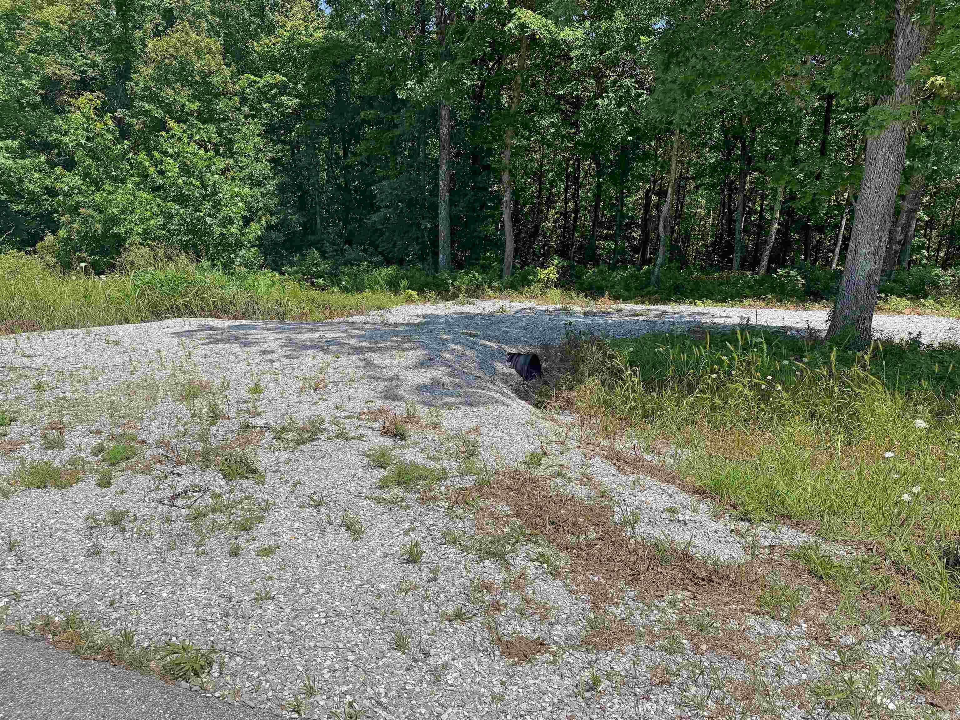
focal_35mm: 24
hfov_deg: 71.6
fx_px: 666
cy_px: 360
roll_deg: +0.6
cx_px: 480
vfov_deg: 56.8
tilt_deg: -13.6
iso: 80
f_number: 1.78
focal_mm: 6.76
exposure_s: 1/6173
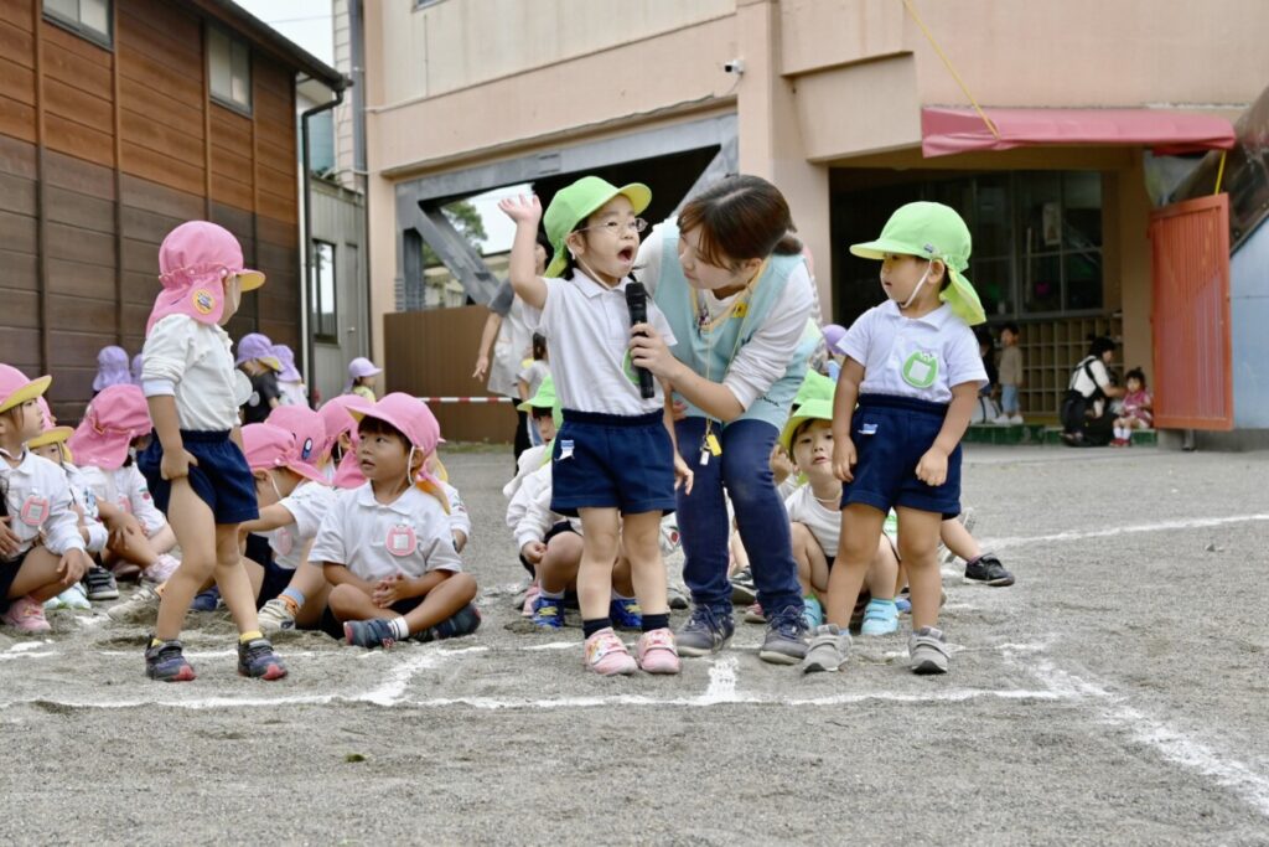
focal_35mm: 78
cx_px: 634
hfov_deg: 26.0
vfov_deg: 17.5
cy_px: 424
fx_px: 2750
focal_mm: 52
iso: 200
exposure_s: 1/250
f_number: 5
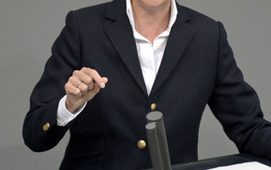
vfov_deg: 1.7
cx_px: 142
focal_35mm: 794
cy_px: 45
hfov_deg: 2.6
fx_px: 5868
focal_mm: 500
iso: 10000
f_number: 5.6
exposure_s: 1/320
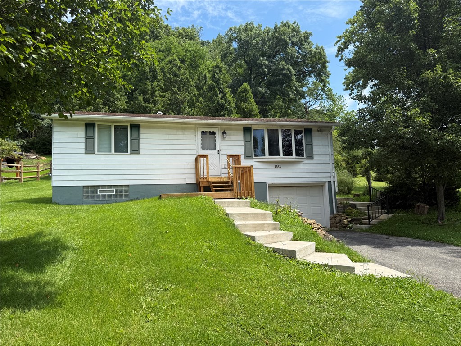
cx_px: 230
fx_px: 320
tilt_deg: +7.5
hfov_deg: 71.6
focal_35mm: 24
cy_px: 173
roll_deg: +1.8
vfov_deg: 56.8
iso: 80
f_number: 1.78
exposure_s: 1/2907
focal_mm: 6.76
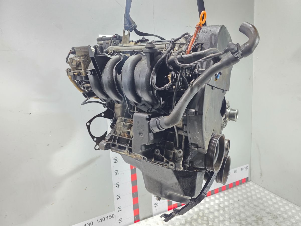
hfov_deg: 73.9
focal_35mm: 23
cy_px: 113
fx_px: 200
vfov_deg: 58.9
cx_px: 150
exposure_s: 1/100
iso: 640
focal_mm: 6.3
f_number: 1.7
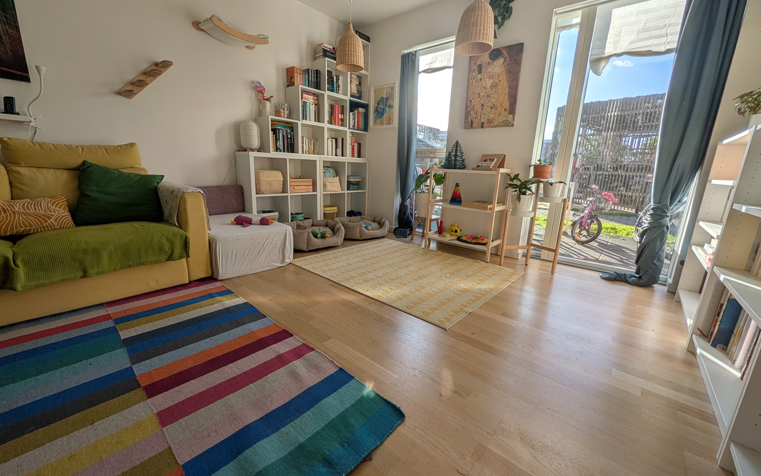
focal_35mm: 13
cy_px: 236
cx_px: 380
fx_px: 270
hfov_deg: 109.4
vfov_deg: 82.8
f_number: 1.7
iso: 51
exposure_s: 1/1499
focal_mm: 2.02
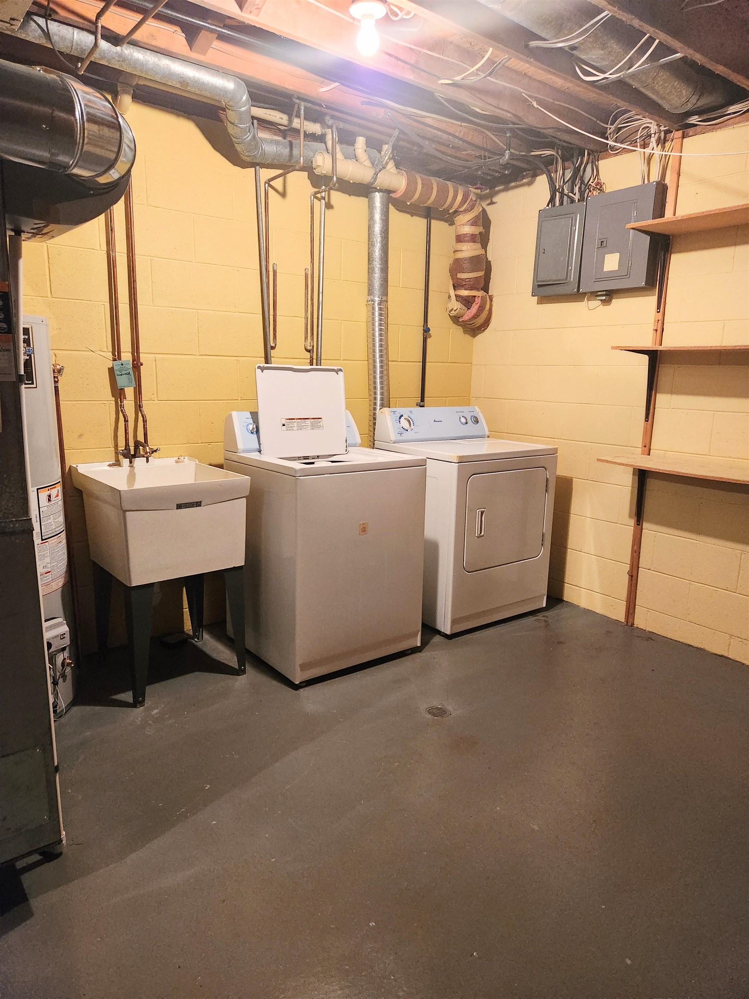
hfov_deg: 58.9
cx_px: 374
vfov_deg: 73.9
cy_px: 500
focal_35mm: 23
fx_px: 664
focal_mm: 5.4
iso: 800
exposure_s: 1/120
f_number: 1.8
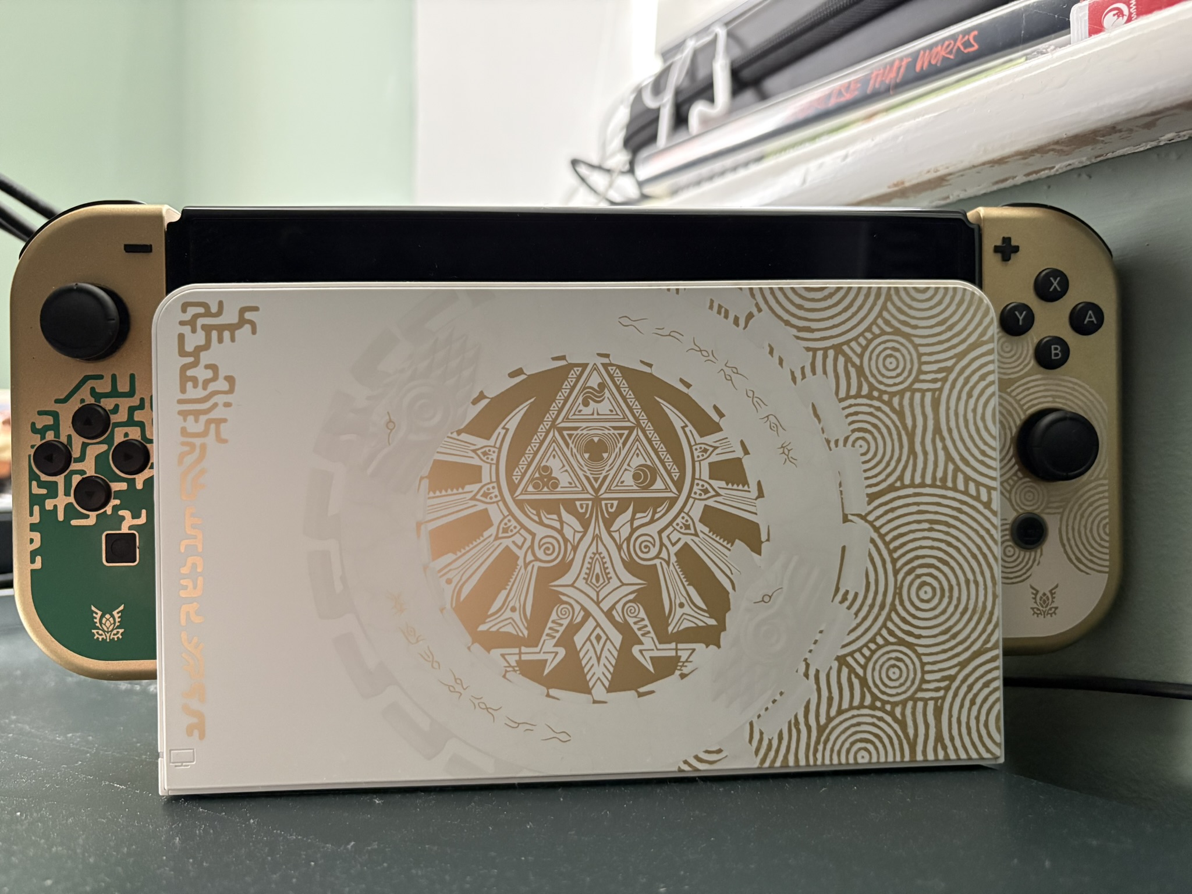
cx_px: 596
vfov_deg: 53.1
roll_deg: +0.9
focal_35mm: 26
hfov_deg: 67.3
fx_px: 895
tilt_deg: +1.7
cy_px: 447
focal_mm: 5.96
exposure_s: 1/59
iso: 500
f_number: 1.6
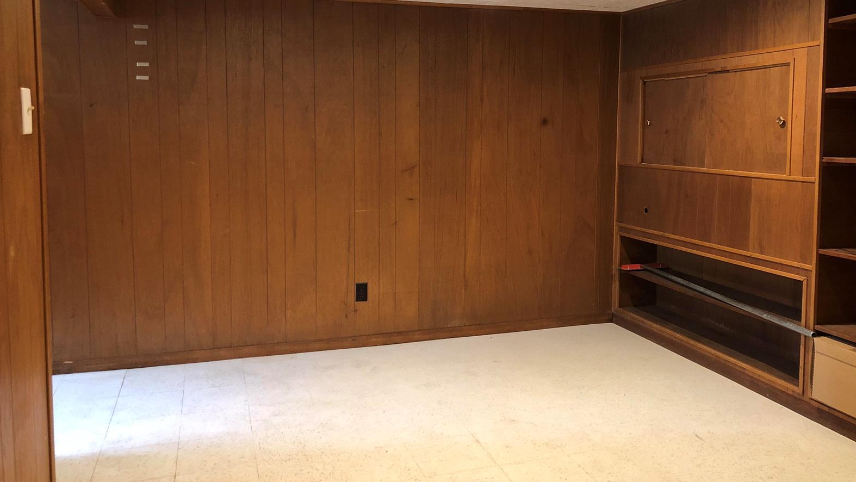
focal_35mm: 31
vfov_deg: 37.6
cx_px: 427
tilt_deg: -4.6
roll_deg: +1.1
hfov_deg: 62.6
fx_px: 704
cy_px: 189
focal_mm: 4
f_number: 1.8
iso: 80
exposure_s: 1/15
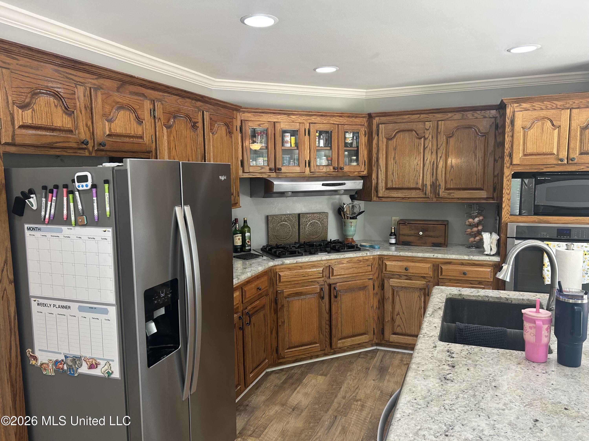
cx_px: 294
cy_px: 220
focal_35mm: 26
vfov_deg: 53.1
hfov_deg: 67.3
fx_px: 442
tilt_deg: -6.3
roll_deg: +1.1
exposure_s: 1/60
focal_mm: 5.7
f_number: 1.5
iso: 80
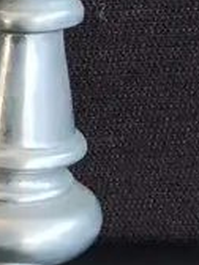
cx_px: -284
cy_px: 185
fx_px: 1265
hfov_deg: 8.2
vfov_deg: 12.0
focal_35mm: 165
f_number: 2
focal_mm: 2.87
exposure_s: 1/120
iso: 250
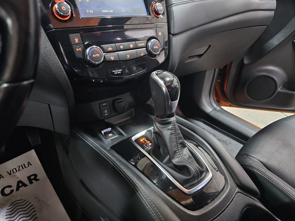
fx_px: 196
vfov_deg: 58.9
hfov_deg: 73.9
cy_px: 110
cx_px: 148
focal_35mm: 23
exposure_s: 1/16.7
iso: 2000
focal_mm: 6.3
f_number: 1.7
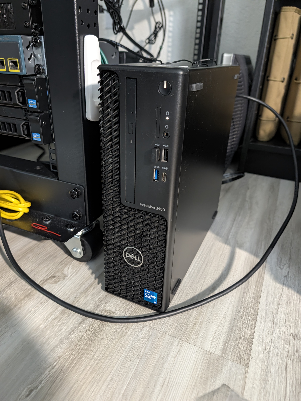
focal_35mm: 24
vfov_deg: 71.6
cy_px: 200
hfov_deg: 56.9
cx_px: 150
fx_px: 278
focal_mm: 6.9
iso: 965
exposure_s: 1/24.8
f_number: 1.68
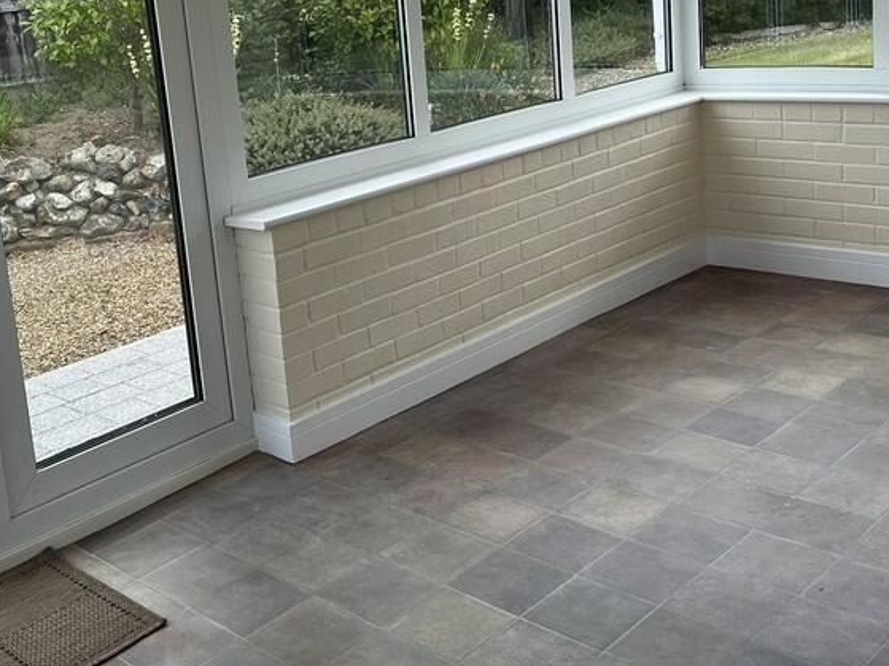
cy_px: 175
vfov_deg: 32.3
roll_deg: +5.8
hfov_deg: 42.6
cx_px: 324
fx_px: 1130
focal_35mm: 44
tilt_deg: -10.3
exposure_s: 1/887
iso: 80
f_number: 1.78
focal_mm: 6.86
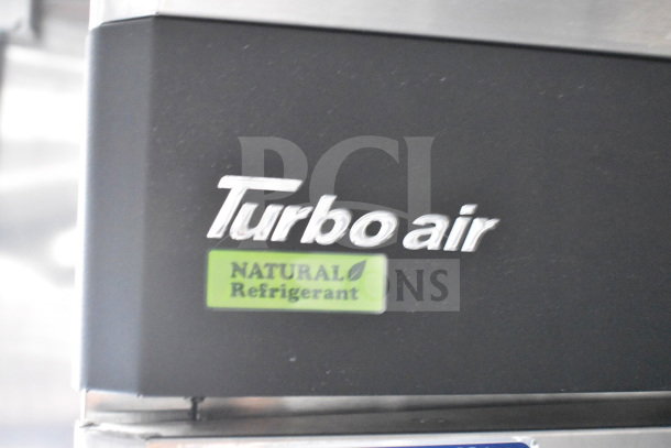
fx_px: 811
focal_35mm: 44
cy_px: 224
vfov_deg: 30.9
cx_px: 336
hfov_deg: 45.0
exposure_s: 1/50
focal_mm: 29
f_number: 4.2
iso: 14400
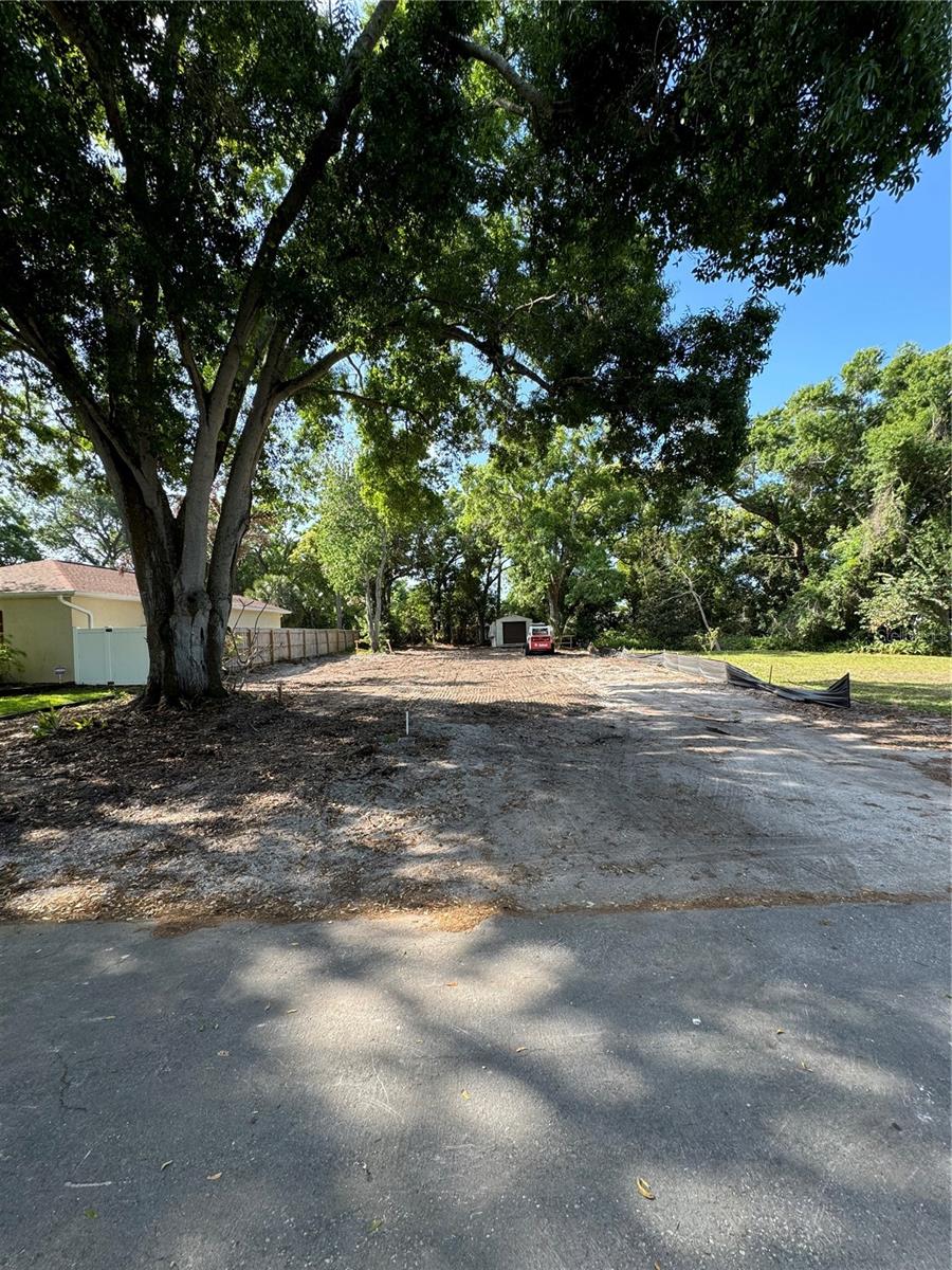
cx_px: 476
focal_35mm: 14
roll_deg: +2.2
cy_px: 635
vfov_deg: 102.1
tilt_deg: -2.0
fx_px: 513
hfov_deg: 85.7
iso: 40
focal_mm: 2.22
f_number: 2.2
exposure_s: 1/297
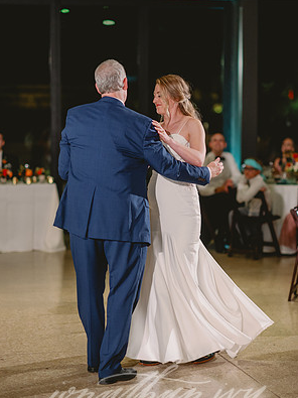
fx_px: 1068
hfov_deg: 15.9
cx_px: 148
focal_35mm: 93
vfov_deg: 21.1
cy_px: 209
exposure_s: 1/160
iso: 2000
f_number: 2
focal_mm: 85
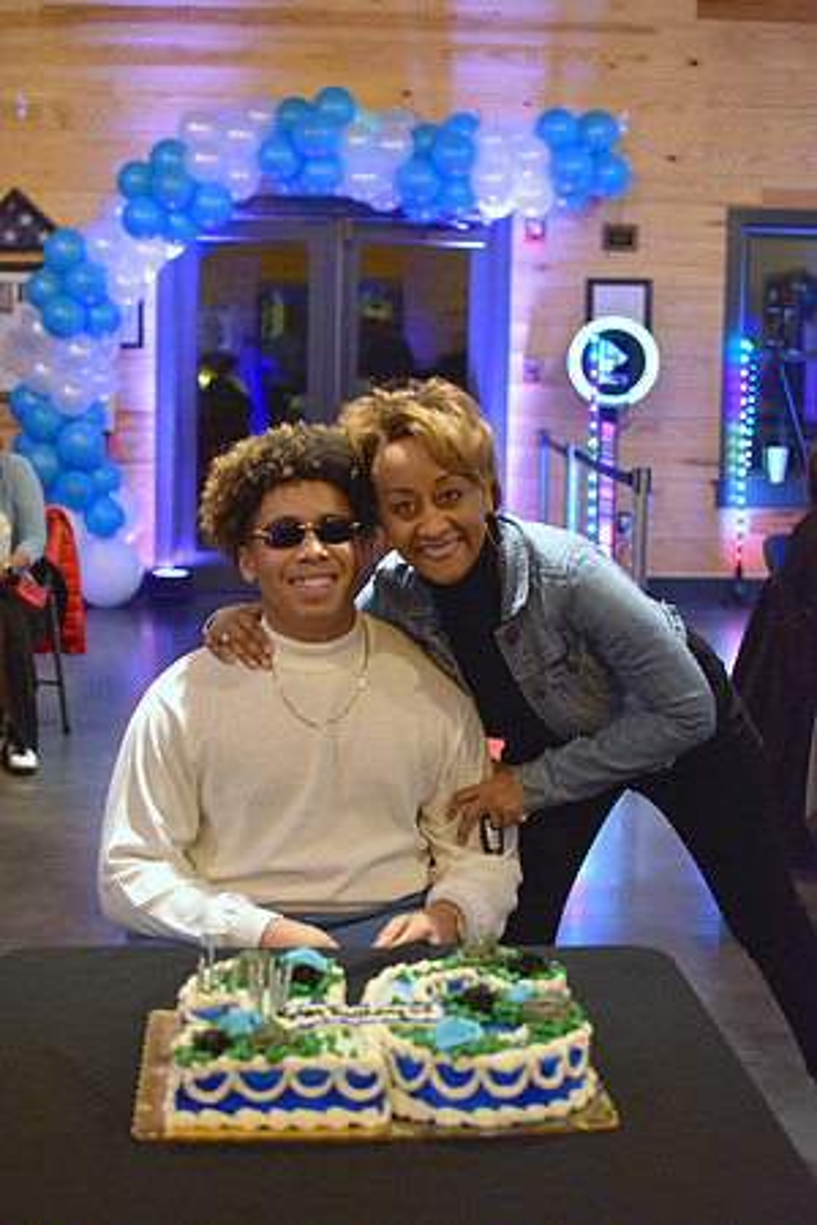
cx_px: 408
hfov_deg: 25.8
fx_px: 1787
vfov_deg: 37.9
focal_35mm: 52
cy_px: 612
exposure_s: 1/125
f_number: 2.8
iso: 800
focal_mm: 35
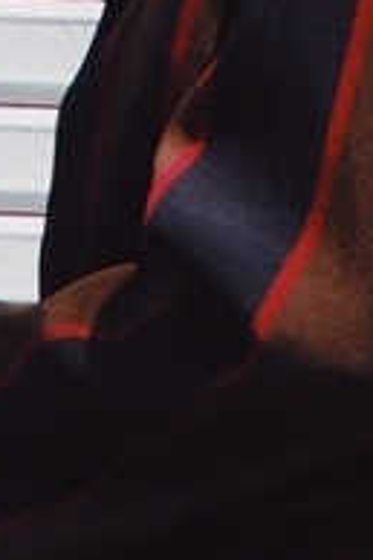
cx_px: 168
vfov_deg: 6.1
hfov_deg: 4.2
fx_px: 5045
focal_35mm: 324
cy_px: 1311
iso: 800
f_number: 14
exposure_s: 1/800
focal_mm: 35
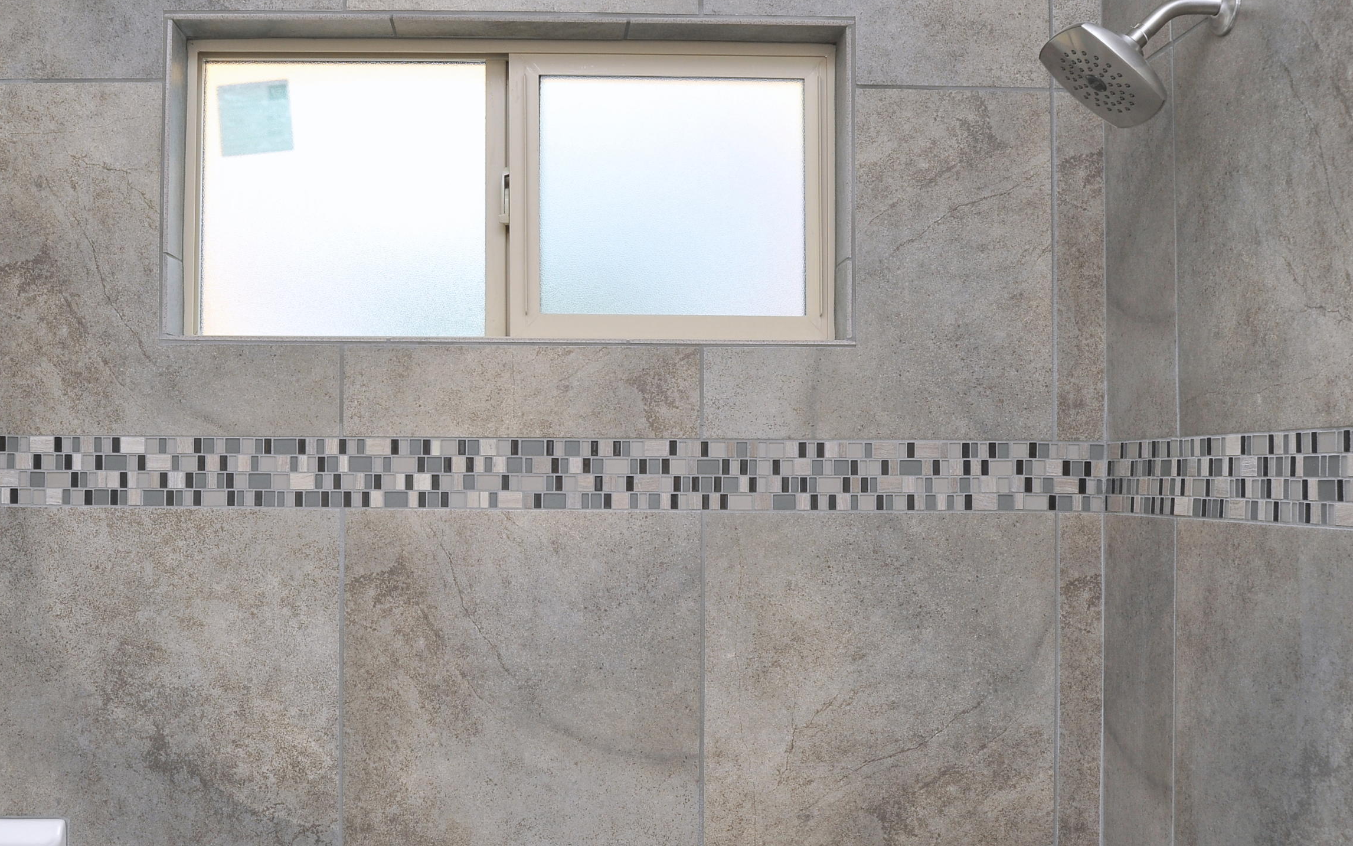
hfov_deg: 49.0
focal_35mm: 40
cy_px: 429
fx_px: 1475
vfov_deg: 32.0
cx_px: 557
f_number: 14
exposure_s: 1/40
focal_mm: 30
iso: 640
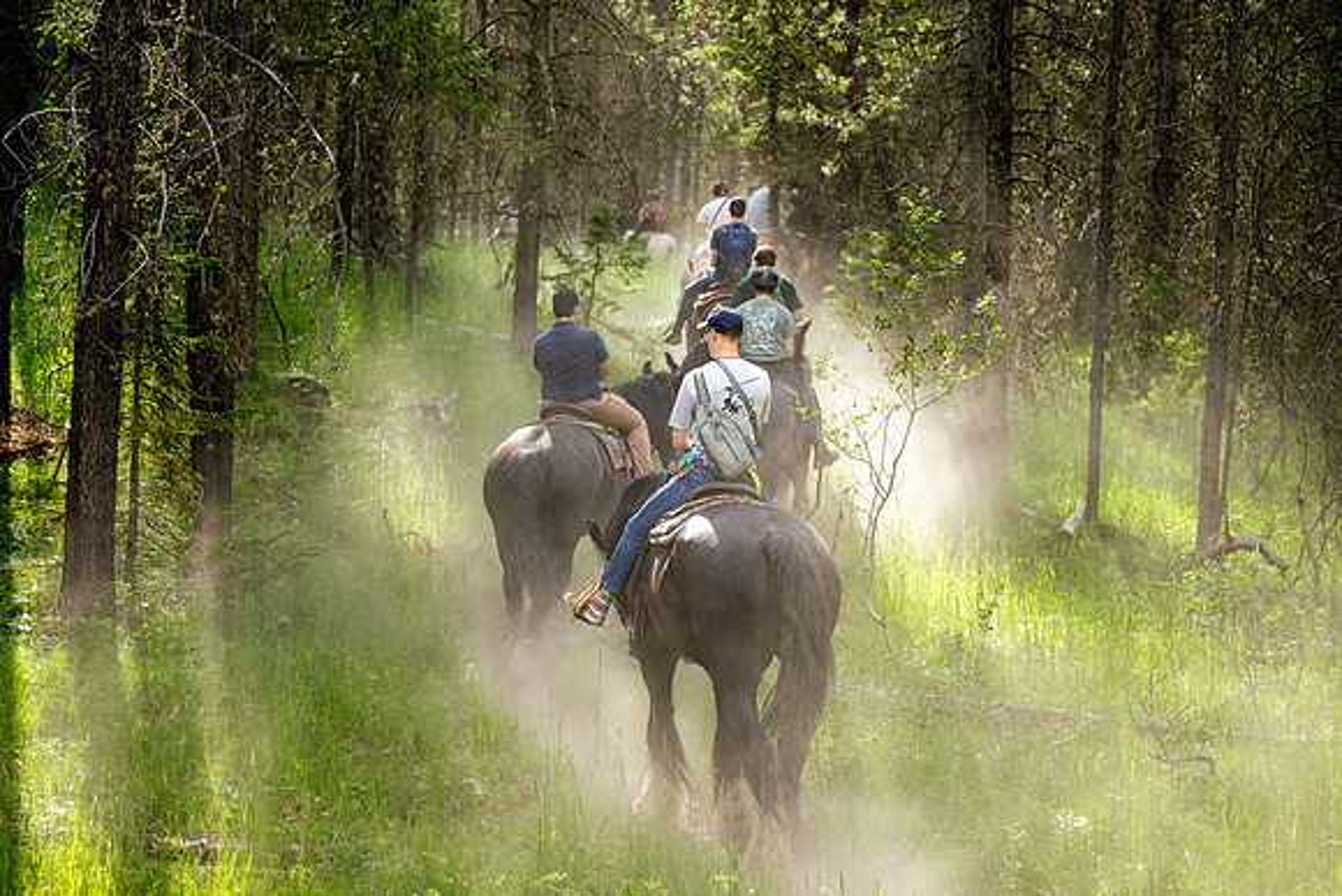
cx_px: 652
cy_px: 424
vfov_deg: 17.5
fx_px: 2909
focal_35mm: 78
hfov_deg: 26.0
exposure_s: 1/1000
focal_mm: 74
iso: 500
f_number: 2.8
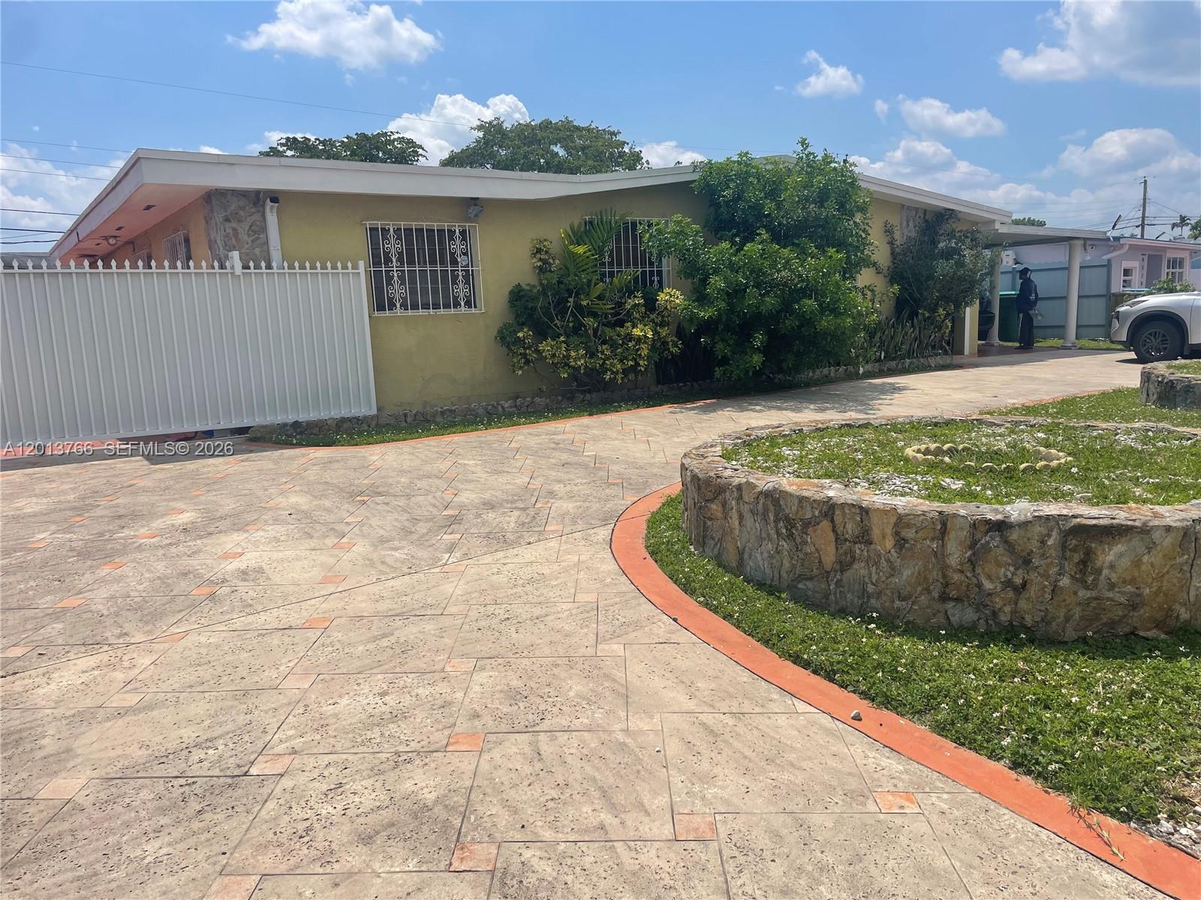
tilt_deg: -9.7
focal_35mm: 26
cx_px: 600
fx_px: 902
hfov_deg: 67.3
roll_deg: +2.8
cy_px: 450
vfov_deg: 53.1
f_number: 1.6
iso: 32
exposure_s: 1/6135
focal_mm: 4.2
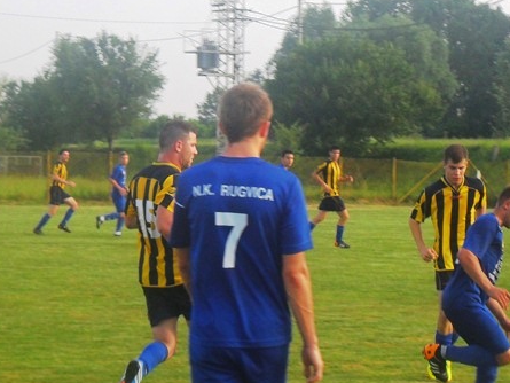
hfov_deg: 14.8
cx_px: 332
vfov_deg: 11.1
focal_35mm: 133
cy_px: 247
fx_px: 1960
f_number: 3.9
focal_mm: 13.2
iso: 100
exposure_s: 1/250
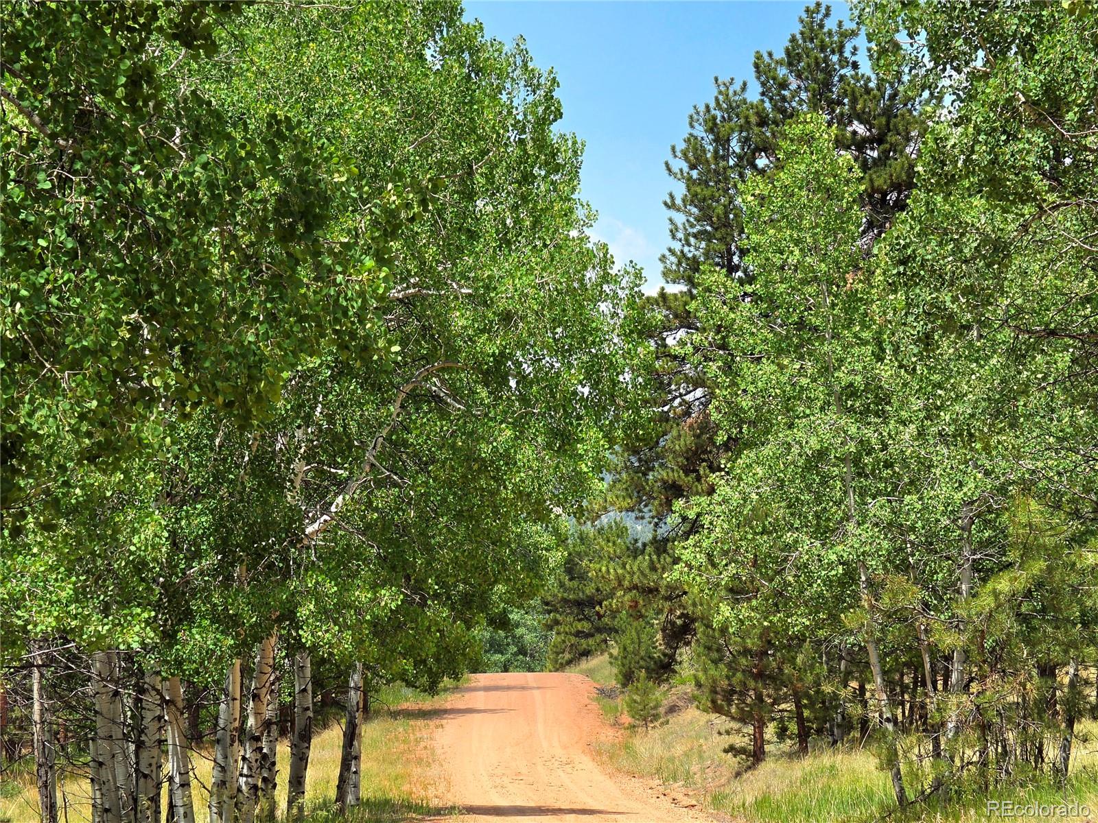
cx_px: 549
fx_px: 3648
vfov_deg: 12.9
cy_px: 412
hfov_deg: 17.1
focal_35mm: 115
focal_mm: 18.6
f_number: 2.9
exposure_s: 1/1111
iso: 50
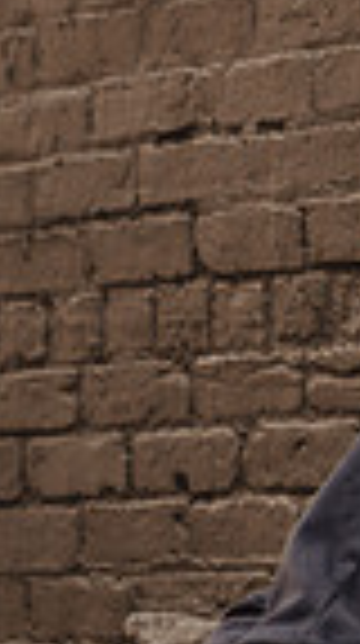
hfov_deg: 3.7
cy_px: 203
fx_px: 5436
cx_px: 1120
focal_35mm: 319
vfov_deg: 6.8
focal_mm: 50
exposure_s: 1/640
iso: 125
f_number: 1.6
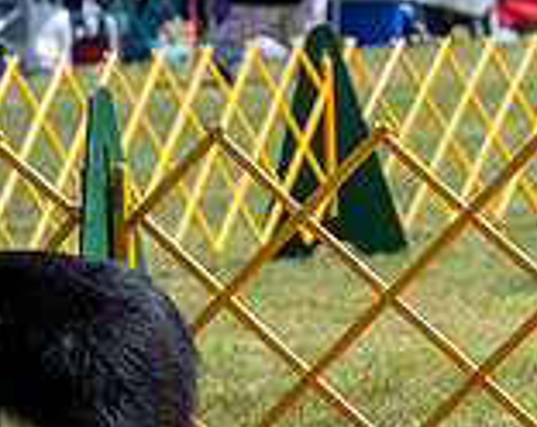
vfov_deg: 3.0
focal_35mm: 521
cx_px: 1091
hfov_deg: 3.7
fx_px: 8260
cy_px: -3
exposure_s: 1/1600
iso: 640
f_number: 7.1
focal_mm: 128
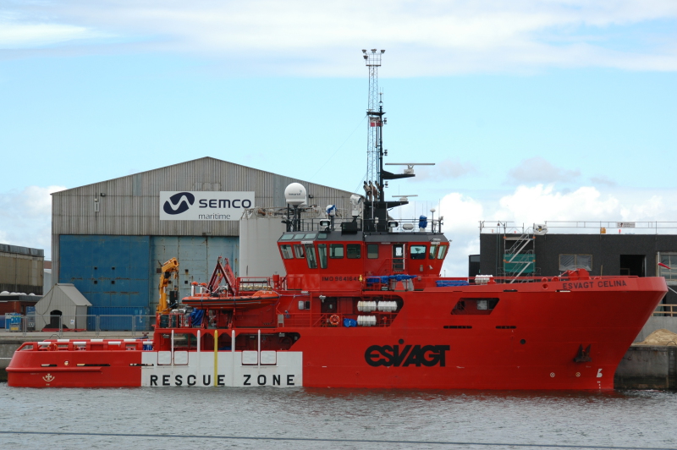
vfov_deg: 12.2
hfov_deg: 18.2
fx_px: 2114
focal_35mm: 112
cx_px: 338
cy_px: 225
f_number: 9
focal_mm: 75
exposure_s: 1/320
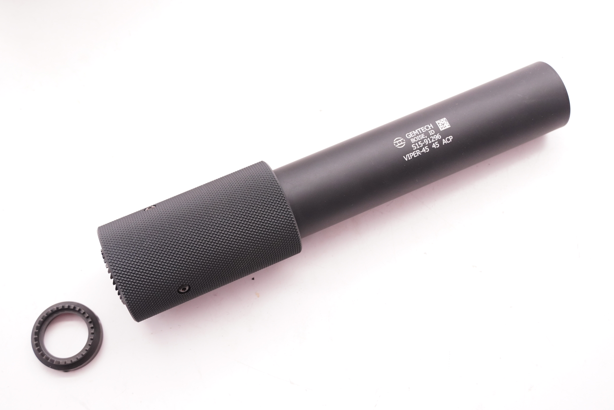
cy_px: 205
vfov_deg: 28.1
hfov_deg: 41.1
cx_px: 307
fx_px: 819
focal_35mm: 48
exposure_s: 1/125
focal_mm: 32
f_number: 5.6
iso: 1000
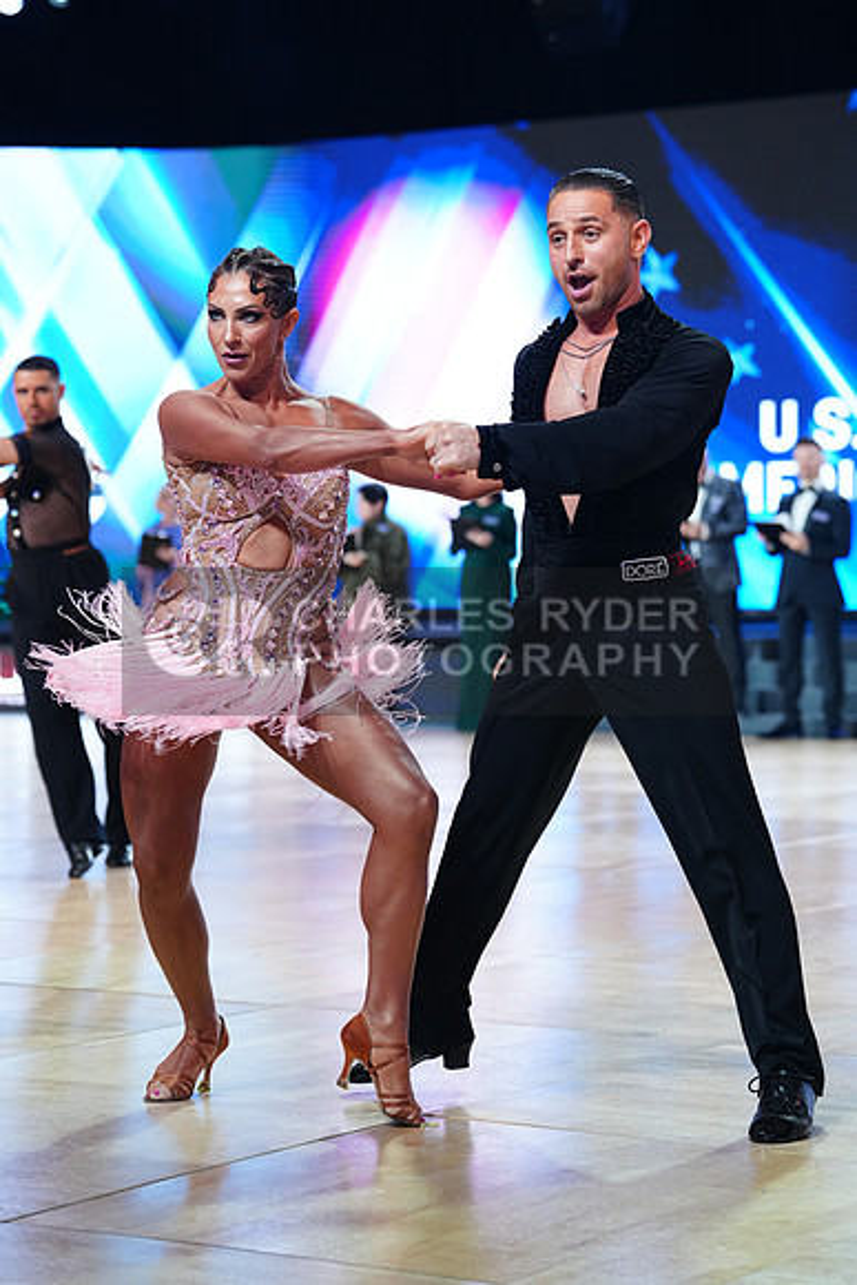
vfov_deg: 21.7
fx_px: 3354
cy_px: 642
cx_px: 428
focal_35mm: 94
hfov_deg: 14.6
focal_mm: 94
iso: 2000
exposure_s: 1/500
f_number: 4
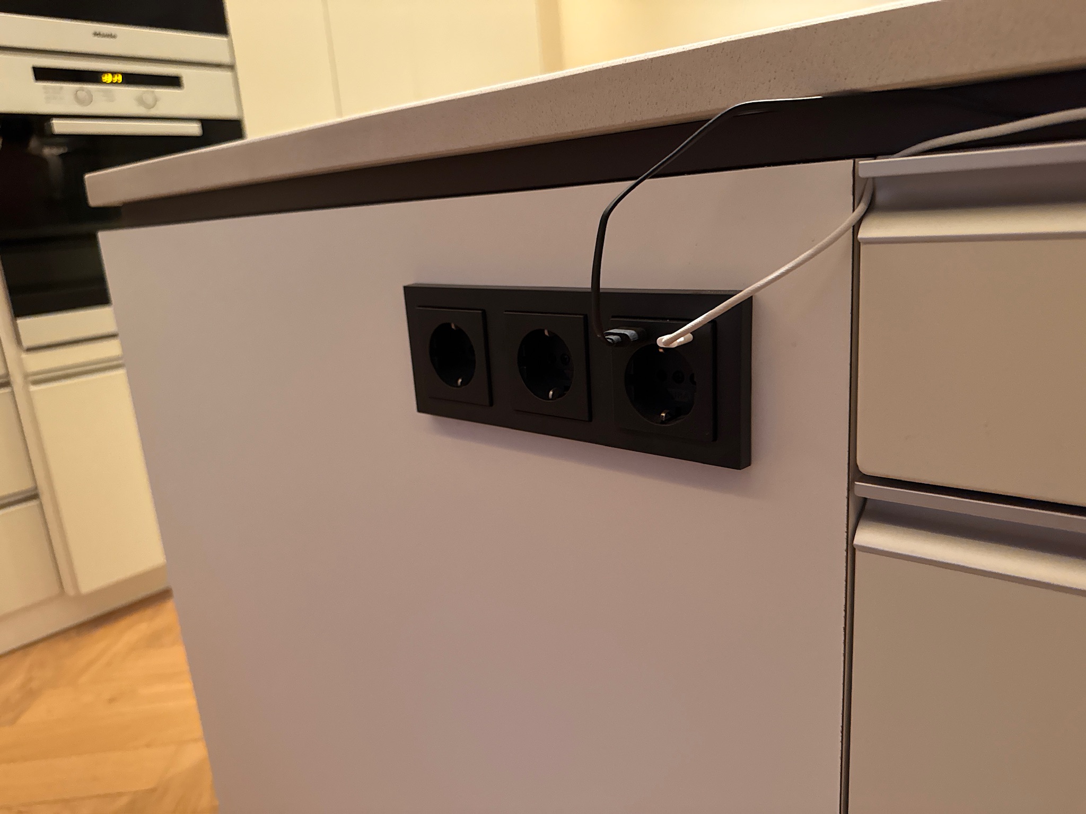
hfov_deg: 71.6
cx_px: 543
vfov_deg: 56.8
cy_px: 407
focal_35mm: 24
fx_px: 753
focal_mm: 6.76
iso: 1000
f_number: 1.78
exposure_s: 1/40
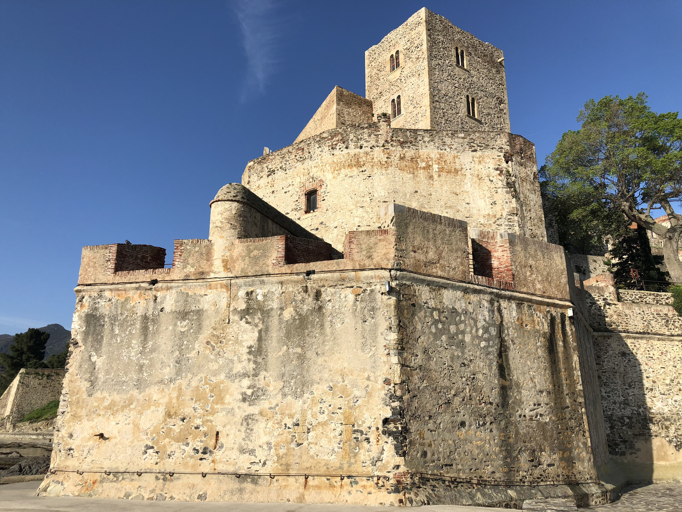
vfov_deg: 49.7
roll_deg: +0.4
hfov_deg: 63.4
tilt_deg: +17.8
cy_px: 256
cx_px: 341
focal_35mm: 28
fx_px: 552
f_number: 1.8
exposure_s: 1/2404
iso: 20
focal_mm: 4
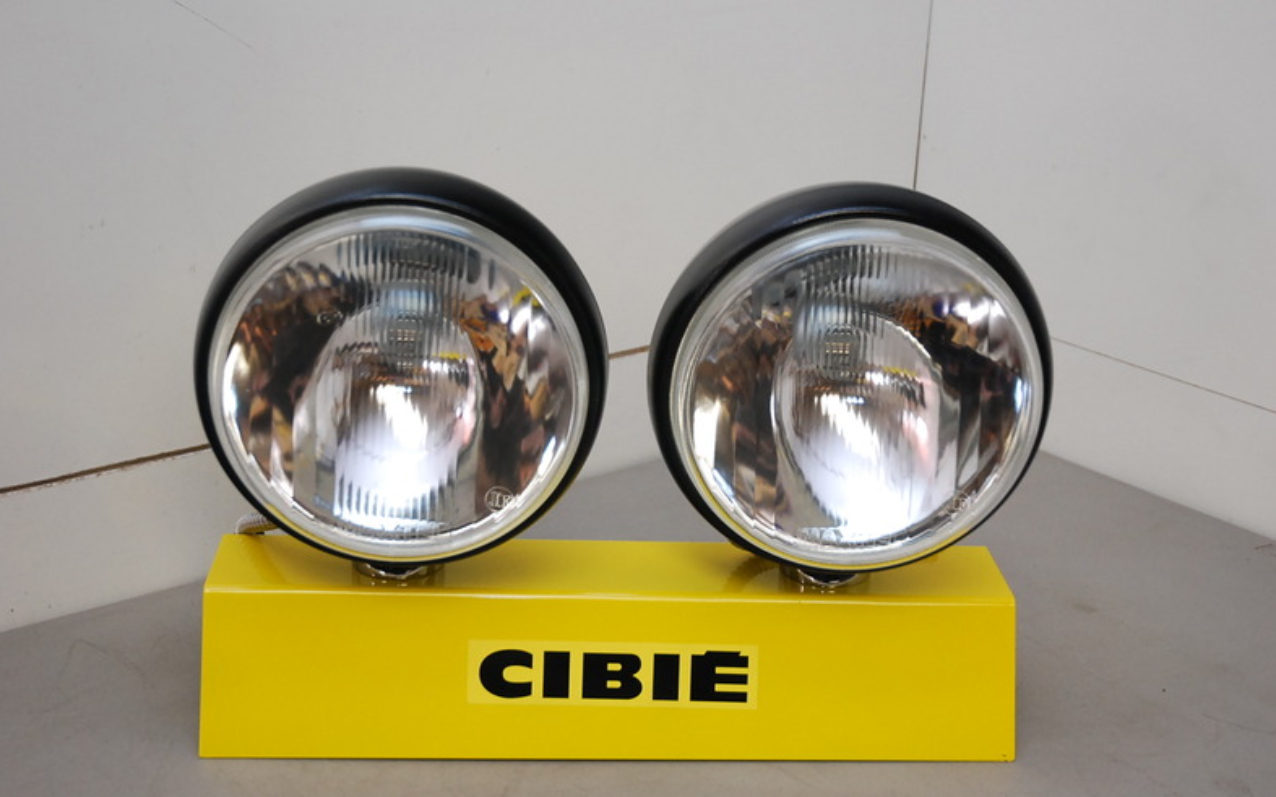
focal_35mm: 55
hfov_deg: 37.2
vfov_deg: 23.7
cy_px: 396
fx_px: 1896
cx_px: 641
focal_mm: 35
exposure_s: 1/60
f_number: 4.2
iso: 800
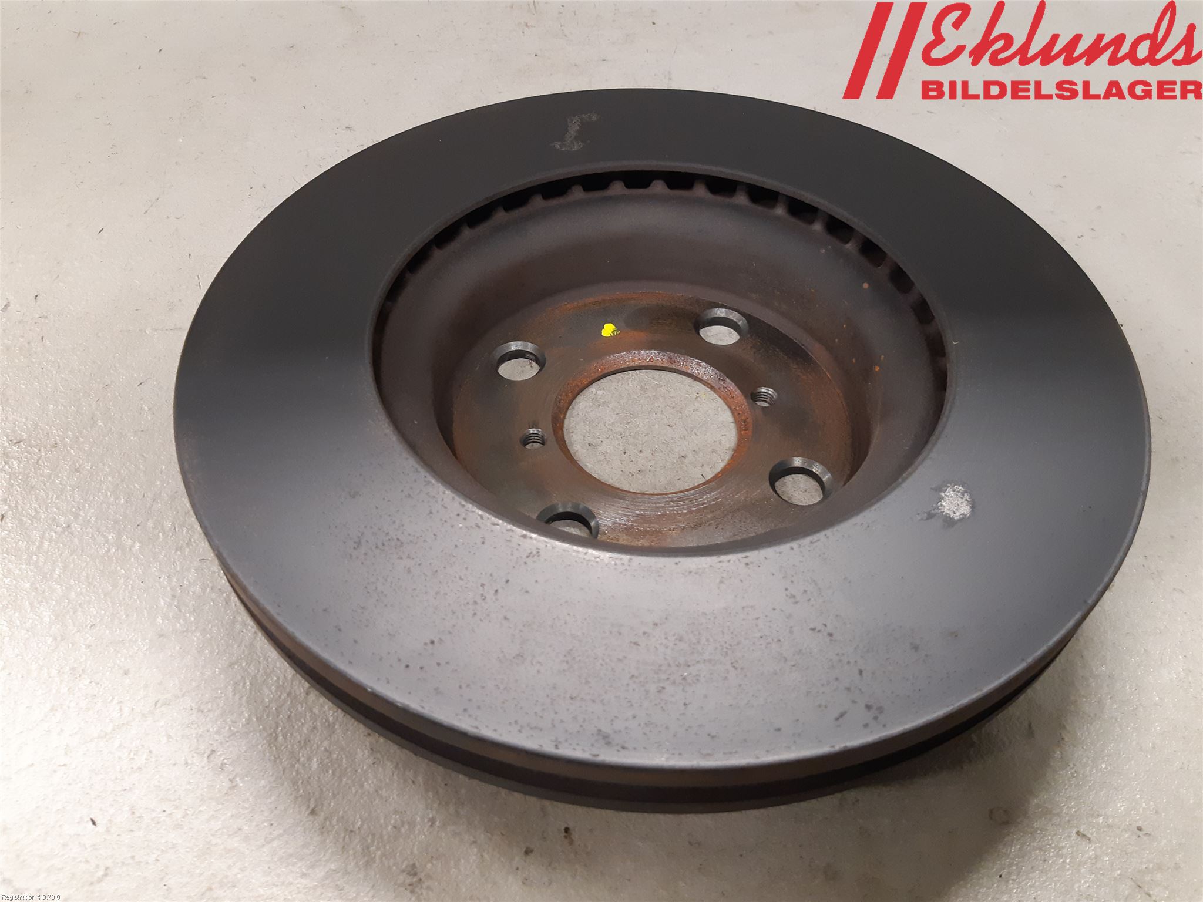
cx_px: 602
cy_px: 451
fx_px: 904
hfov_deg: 67.3
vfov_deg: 53.1
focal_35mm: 26
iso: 250
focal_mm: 3.93
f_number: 1.7
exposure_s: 1/50
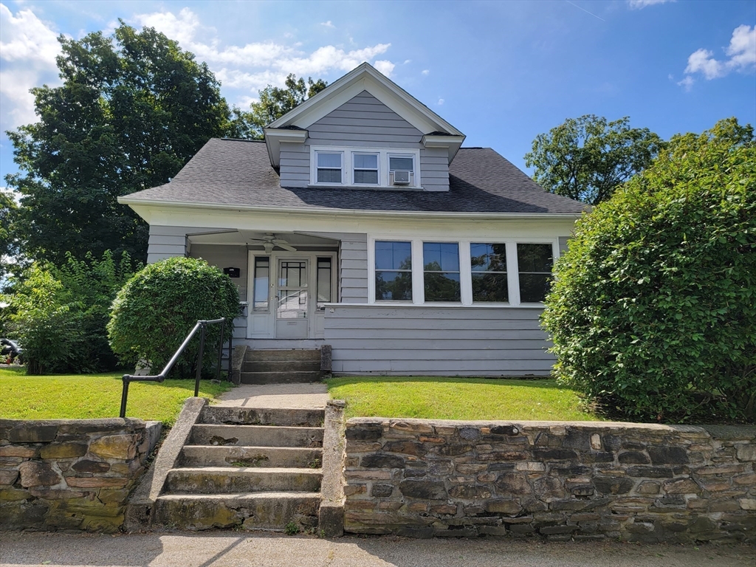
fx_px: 524
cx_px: 378
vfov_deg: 56.8
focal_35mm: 24
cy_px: 284
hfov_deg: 71.6
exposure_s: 1/728
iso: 16
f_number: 1.8
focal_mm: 6.7
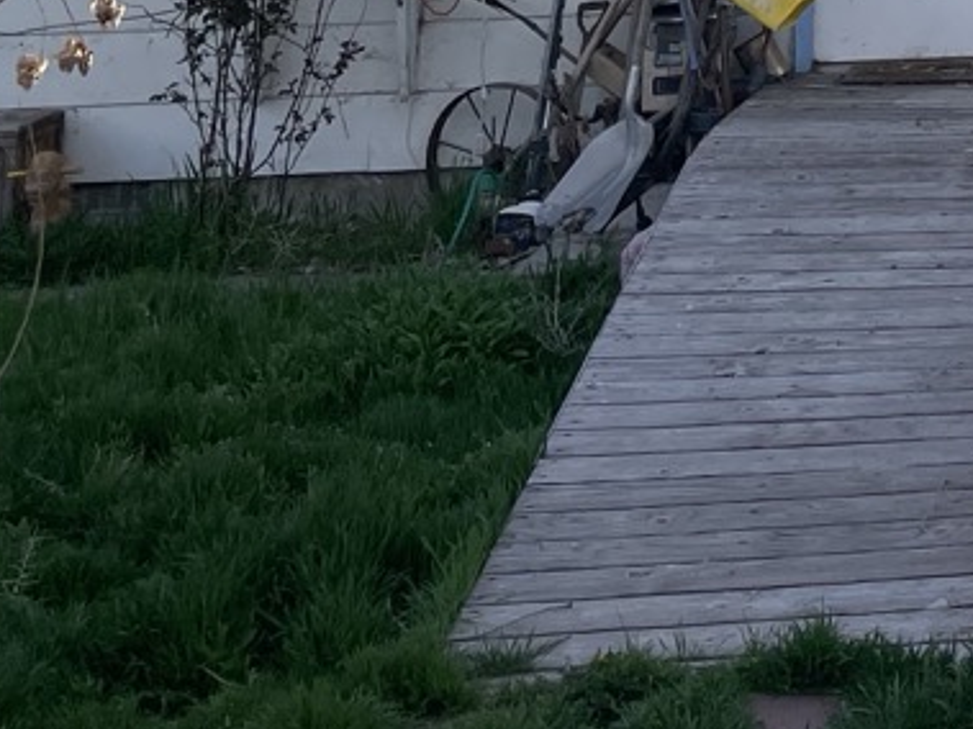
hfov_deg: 18.9
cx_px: 1266
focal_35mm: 96
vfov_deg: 13.9
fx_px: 2698
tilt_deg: +4.3
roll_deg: +1.3
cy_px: -536
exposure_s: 1/1618
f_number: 1.6
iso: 32
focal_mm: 4.2
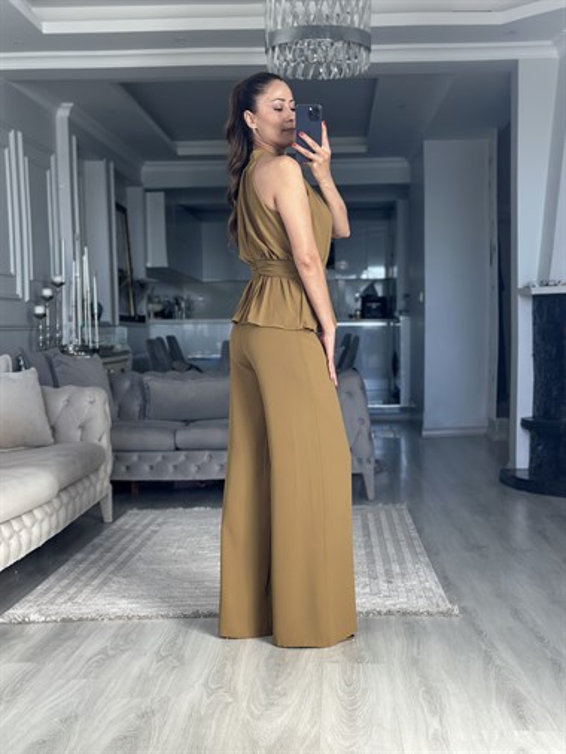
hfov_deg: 30.3
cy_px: 377
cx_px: 283
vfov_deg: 39.6
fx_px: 1046
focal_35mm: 48
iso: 100
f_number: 1.78
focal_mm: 6.86
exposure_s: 1/130
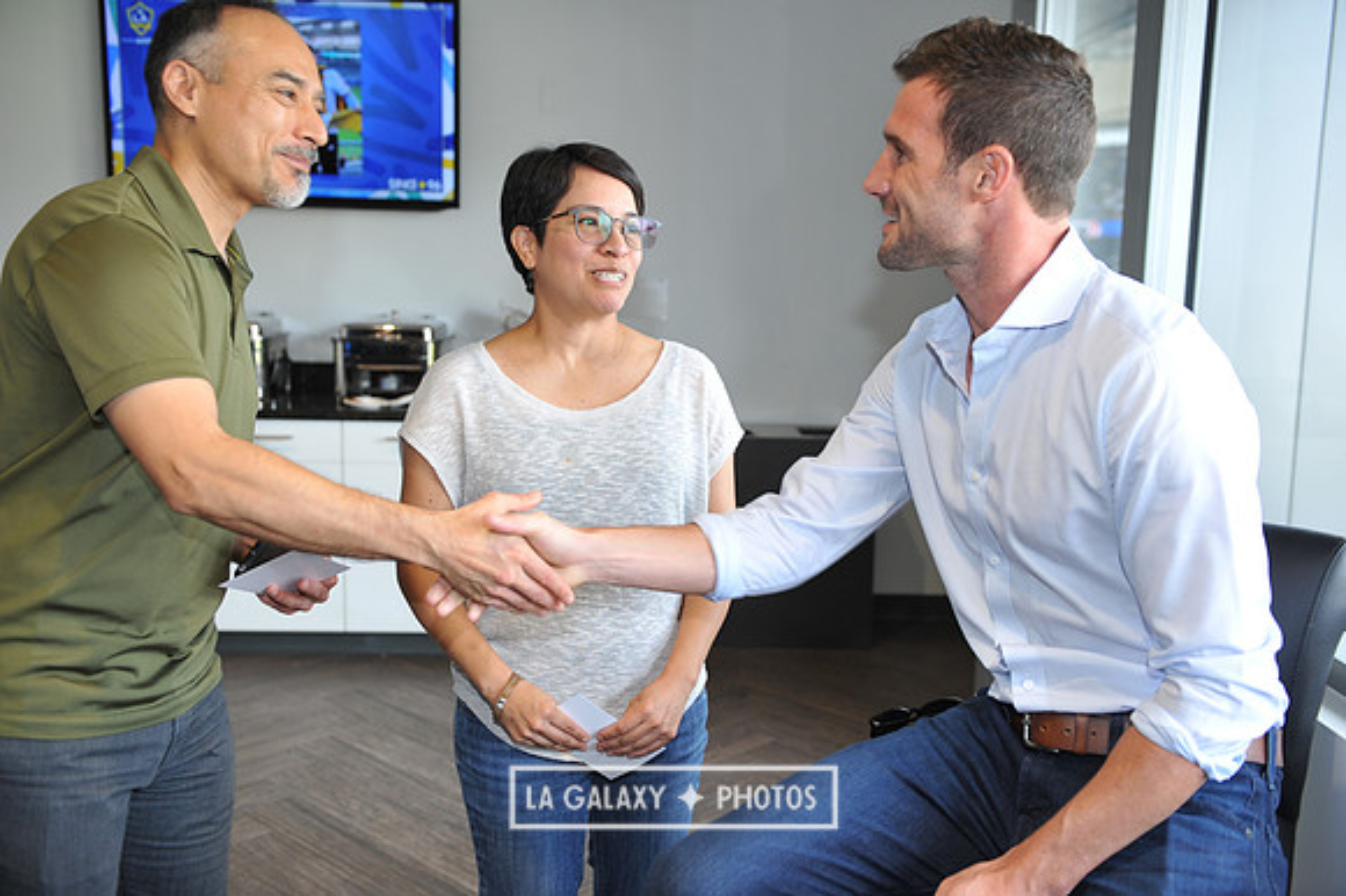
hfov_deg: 53.2
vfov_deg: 36.8
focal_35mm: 36
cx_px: 673
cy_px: 448
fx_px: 1345
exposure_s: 1/80
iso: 250
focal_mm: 36
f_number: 3.5
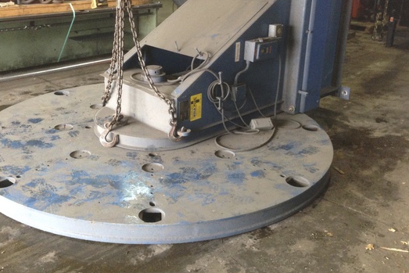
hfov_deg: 46.2
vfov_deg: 31.8
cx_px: 173
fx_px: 477
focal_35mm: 42
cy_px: 103
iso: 250
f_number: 2.4
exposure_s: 1/20
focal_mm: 4.12
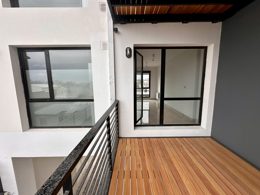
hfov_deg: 102.1
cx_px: 130
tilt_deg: -5.5
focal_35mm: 14
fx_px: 105
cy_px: 98
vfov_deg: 85.7
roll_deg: +0.8
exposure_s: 1/381
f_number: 2.2
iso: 40
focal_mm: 2.22
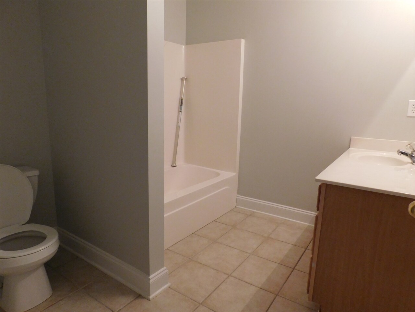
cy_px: 156
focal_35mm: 23
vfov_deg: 58.9
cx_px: 208
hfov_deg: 73.9
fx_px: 276
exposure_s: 1/30
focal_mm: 4
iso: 320
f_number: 3
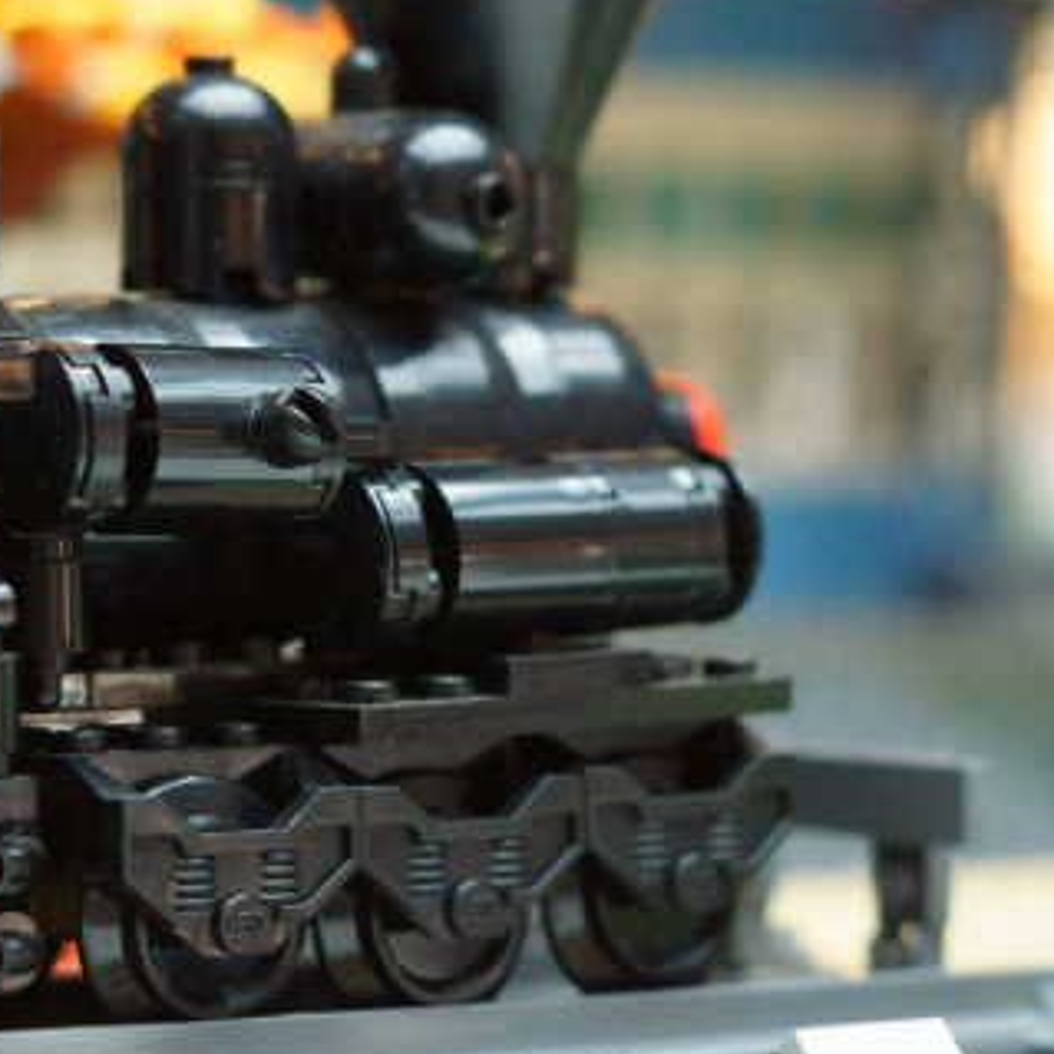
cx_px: 30
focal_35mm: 144
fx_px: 4961
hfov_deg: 12.0
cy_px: 436
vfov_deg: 12.1
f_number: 3.2
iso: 1600
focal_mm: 50
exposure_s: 1/80
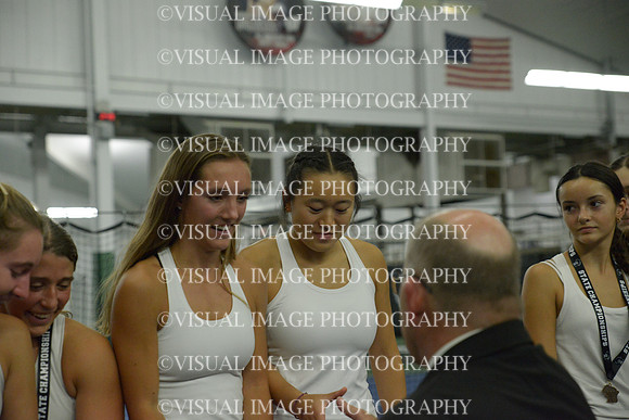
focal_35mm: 70
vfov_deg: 19.5
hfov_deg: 28.8
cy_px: 210
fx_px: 1223
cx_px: 314
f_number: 3.5
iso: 5000
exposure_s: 1/800
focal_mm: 70
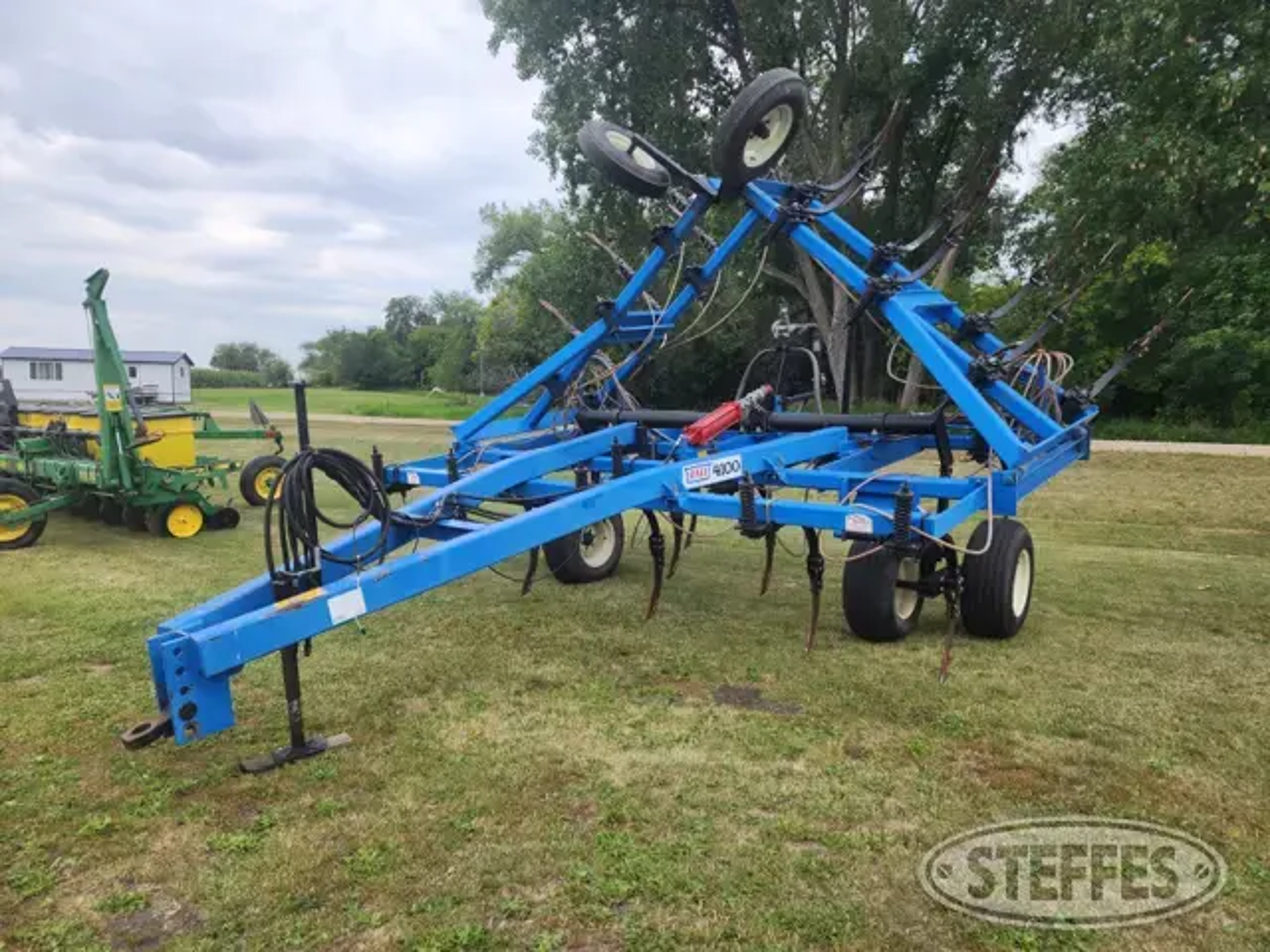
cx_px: 635
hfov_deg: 73.9
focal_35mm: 23
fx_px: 844
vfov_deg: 58.9
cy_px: 476
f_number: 1.8
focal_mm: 6.4
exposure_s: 1/180
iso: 16
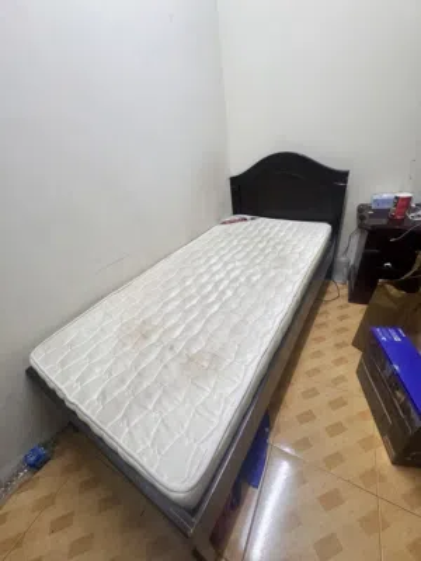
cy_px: 280
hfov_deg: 85.7
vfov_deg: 102.1
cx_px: 210
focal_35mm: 14
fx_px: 227
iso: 320
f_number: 2.2
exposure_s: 1/50
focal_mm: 2.22
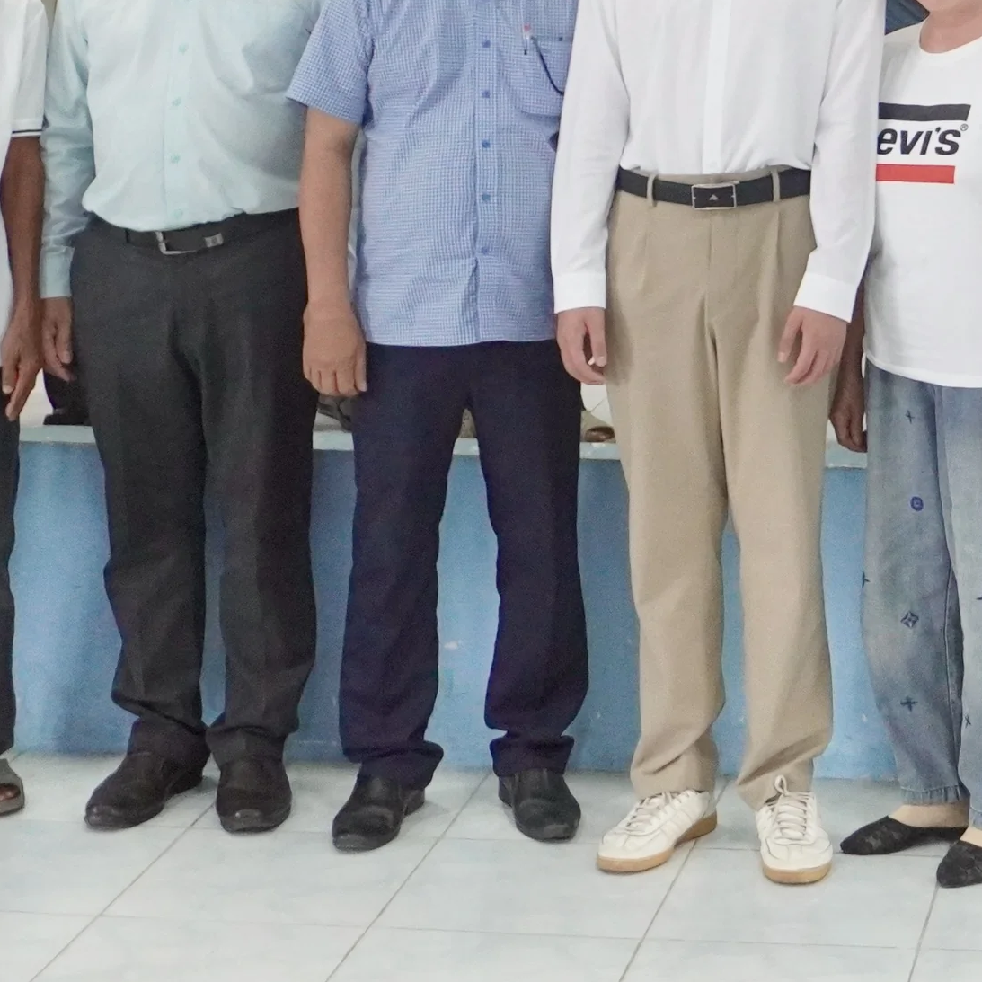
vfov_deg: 16.6
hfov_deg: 16.9
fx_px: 3177
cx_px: 1127
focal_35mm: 99
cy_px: -282
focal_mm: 20
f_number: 4
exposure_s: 1/160
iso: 3200
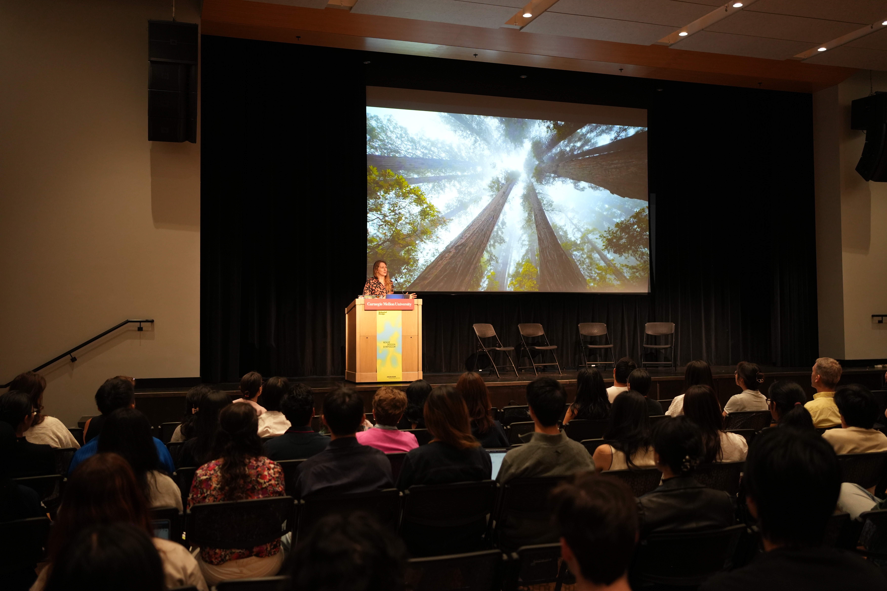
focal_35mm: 35
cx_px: 444
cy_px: 296
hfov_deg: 54.4
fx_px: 862
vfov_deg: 37.9
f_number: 2.5
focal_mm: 35
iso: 1600
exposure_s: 1/160
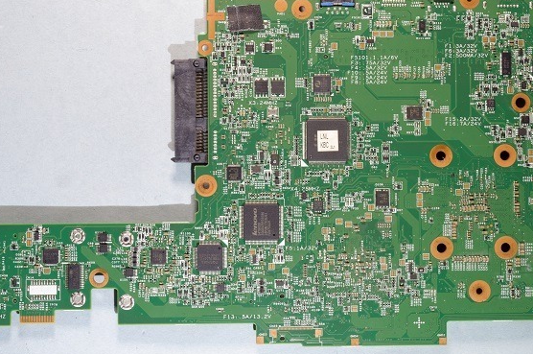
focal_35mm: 55
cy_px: 161
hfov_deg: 36.5
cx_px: 254
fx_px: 808
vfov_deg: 24.7
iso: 100
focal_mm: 27
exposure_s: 1/4
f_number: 8
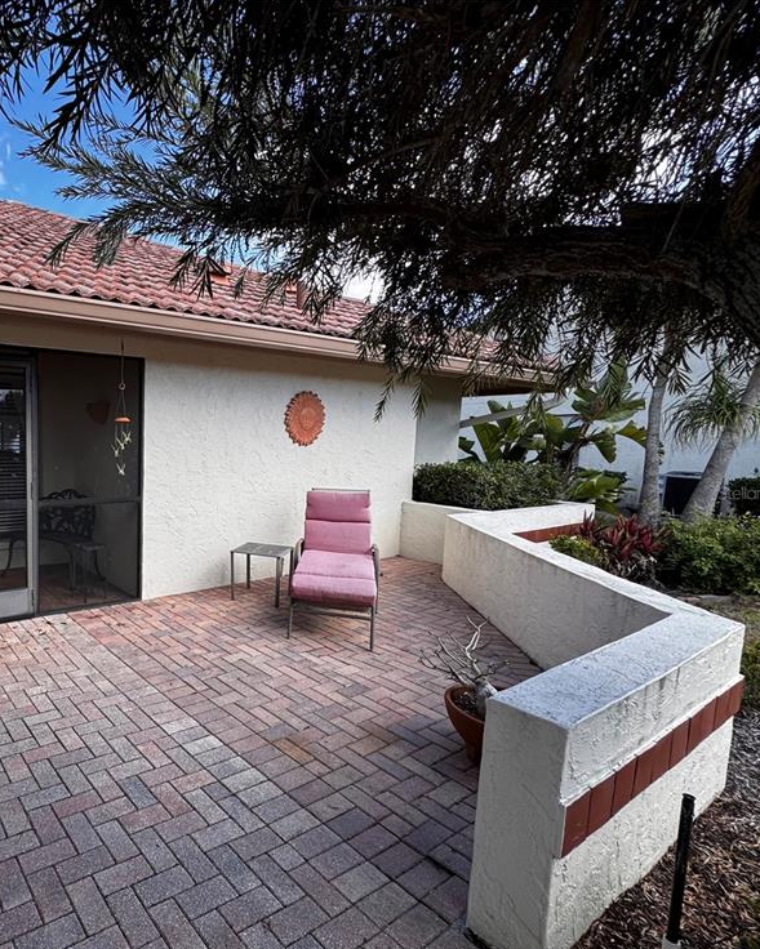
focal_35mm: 19
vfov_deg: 83.2
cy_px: 493
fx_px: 534
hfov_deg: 63.7
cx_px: 135
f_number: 2.2
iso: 40
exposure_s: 1/533
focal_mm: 2.22
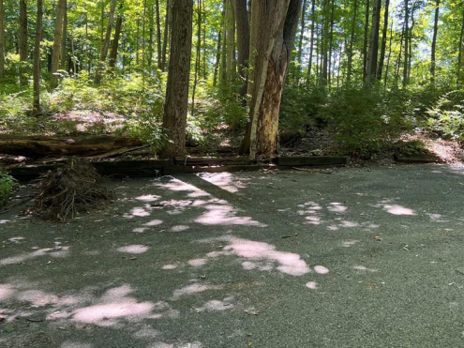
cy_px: 152
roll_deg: -2.0
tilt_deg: -3.7
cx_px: 289
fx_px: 469
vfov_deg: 40.6
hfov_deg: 52.1
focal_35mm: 35
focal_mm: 5.7
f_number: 1.5
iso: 50
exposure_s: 1/161
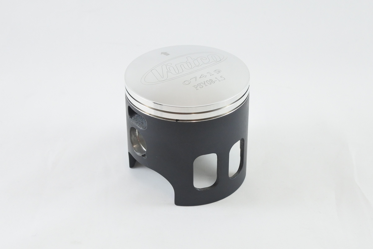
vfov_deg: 28.1
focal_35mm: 48
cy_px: 124
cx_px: 186
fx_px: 497
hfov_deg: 41.1
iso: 500
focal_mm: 18
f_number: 4.5
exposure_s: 1/125
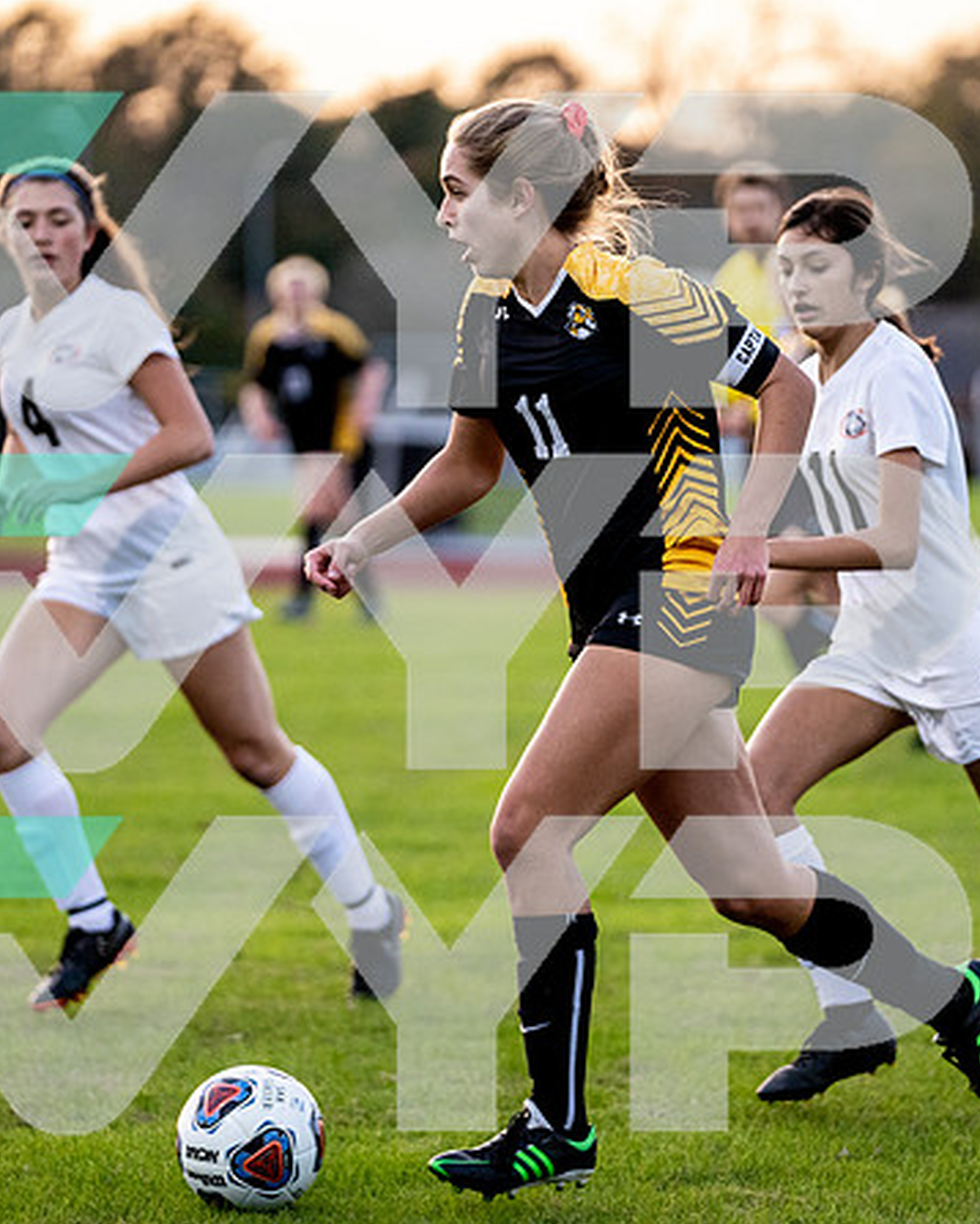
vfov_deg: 8.4
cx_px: 631
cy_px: 591
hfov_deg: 6.7
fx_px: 8369
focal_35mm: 231
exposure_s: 1/1600
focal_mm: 152
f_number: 2.8
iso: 1250
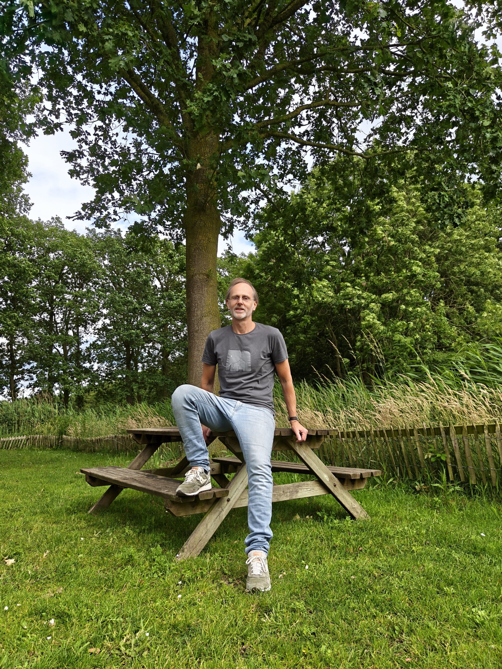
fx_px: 464
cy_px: 334
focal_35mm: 24
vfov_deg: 71.6
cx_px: 251
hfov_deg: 56.8
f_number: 1.8
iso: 80
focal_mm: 5.59
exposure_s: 1/1981
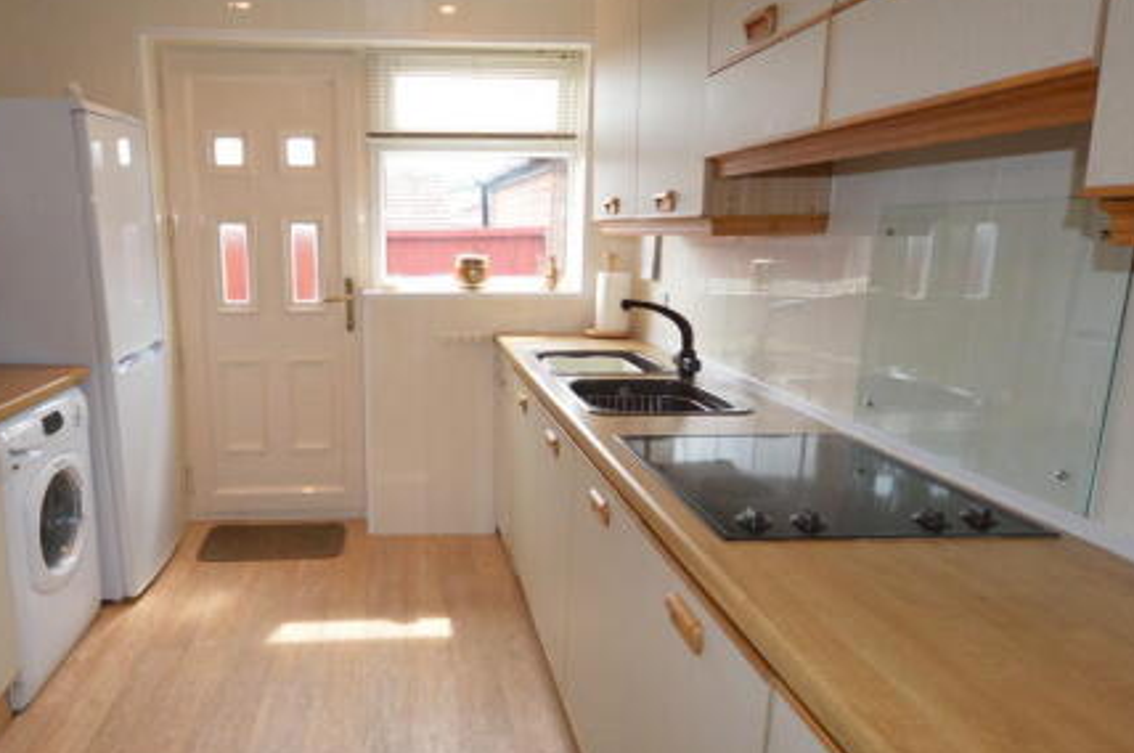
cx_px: 450
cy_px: 390
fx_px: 723
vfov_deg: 54.9
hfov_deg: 75.3
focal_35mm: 23
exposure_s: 1/100
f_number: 4
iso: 400
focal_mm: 10
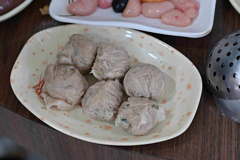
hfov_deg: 27.0
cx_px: 120
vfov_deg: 18.2
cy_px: 80
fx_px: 500
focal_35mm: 75
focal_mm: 50
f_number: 3.2
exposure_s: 1/200
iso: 1100
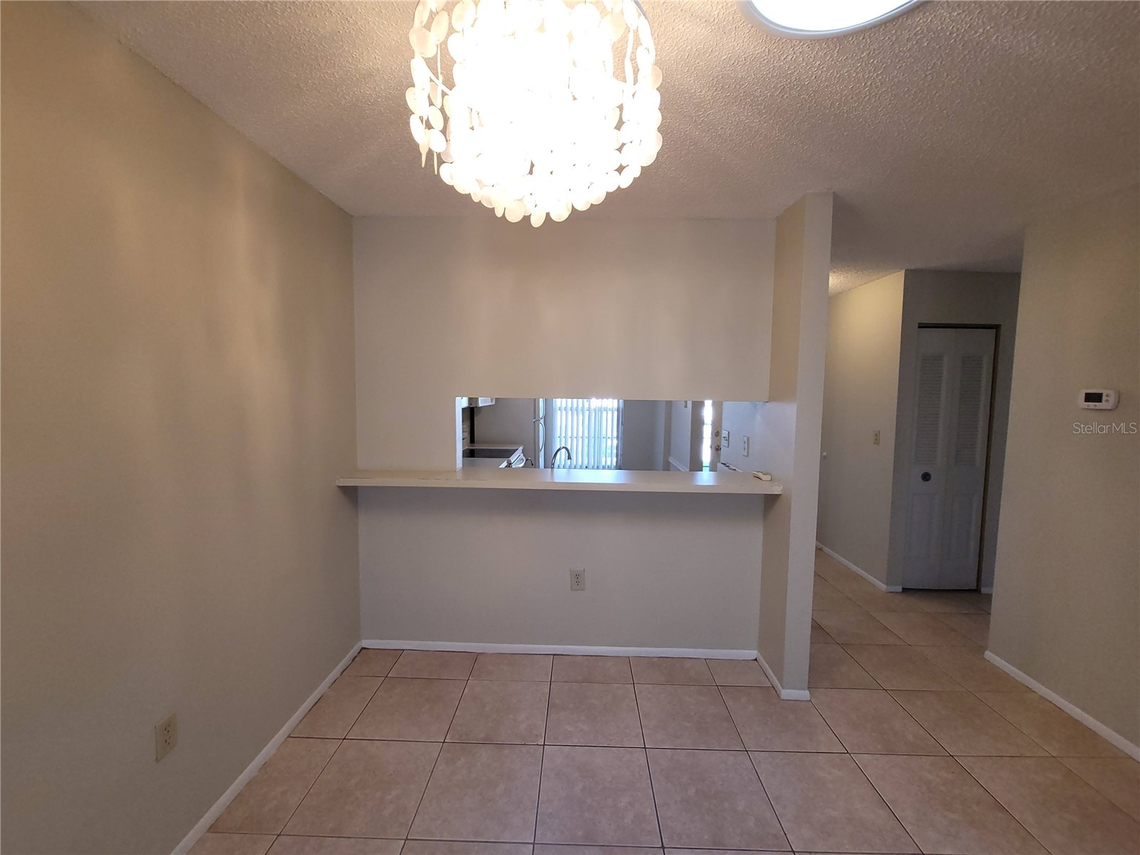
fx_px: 428
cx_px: 570
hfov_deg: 106.2
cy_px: 428
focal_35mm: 13
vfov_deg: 89.9
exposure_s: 1/60
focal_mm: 2.2
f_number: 2.2
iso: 160
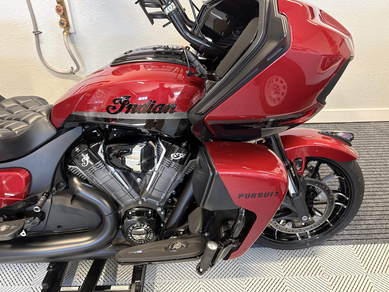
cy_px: 143
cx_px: 189
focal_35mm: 27
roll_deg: +1.0
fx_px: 303
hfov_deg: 65.3
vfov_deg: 51.4
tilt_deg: -33.3
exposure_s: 1/60
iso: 320
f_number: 1.6
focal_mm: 5.96
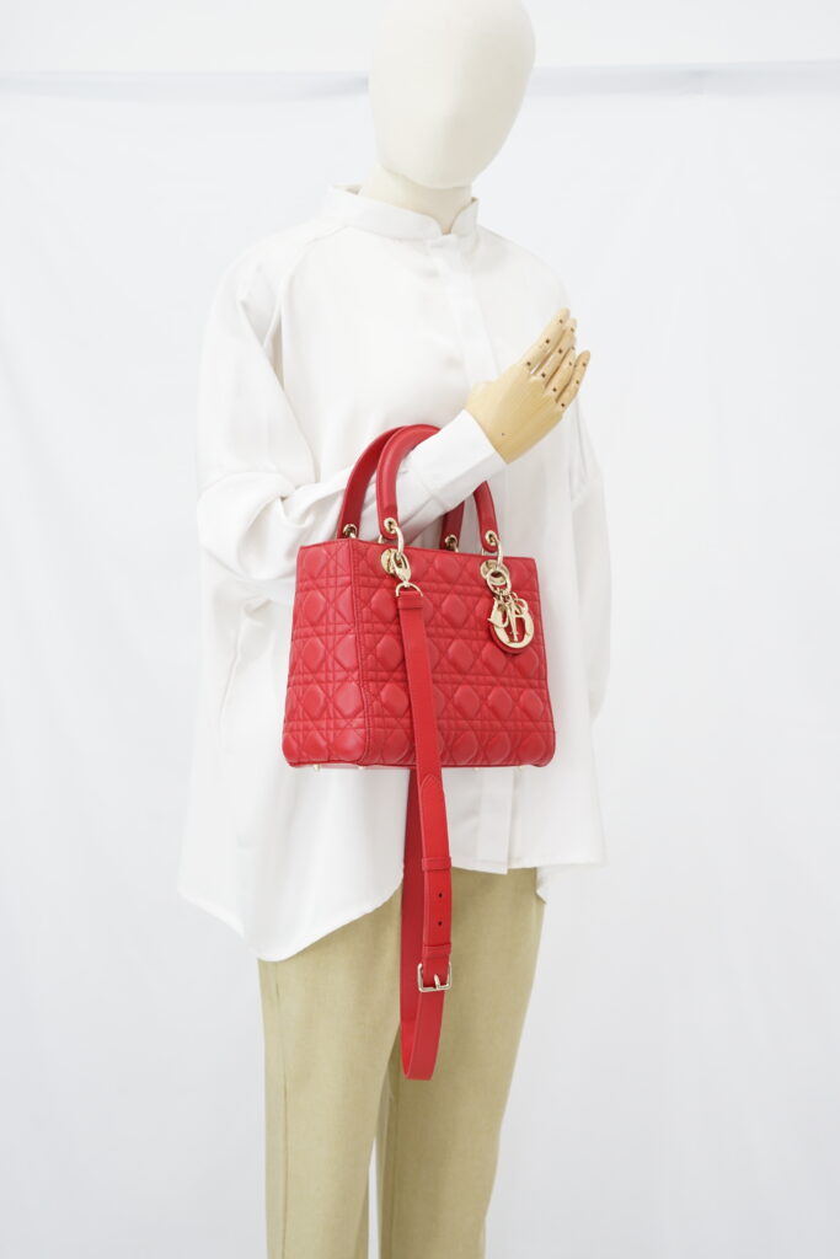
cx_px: 420
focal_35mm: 50
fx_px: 1749
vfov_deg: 39.6
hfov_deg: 27.0
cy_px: 630
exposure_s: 1/8
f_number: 6.3
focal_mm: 50
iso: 640
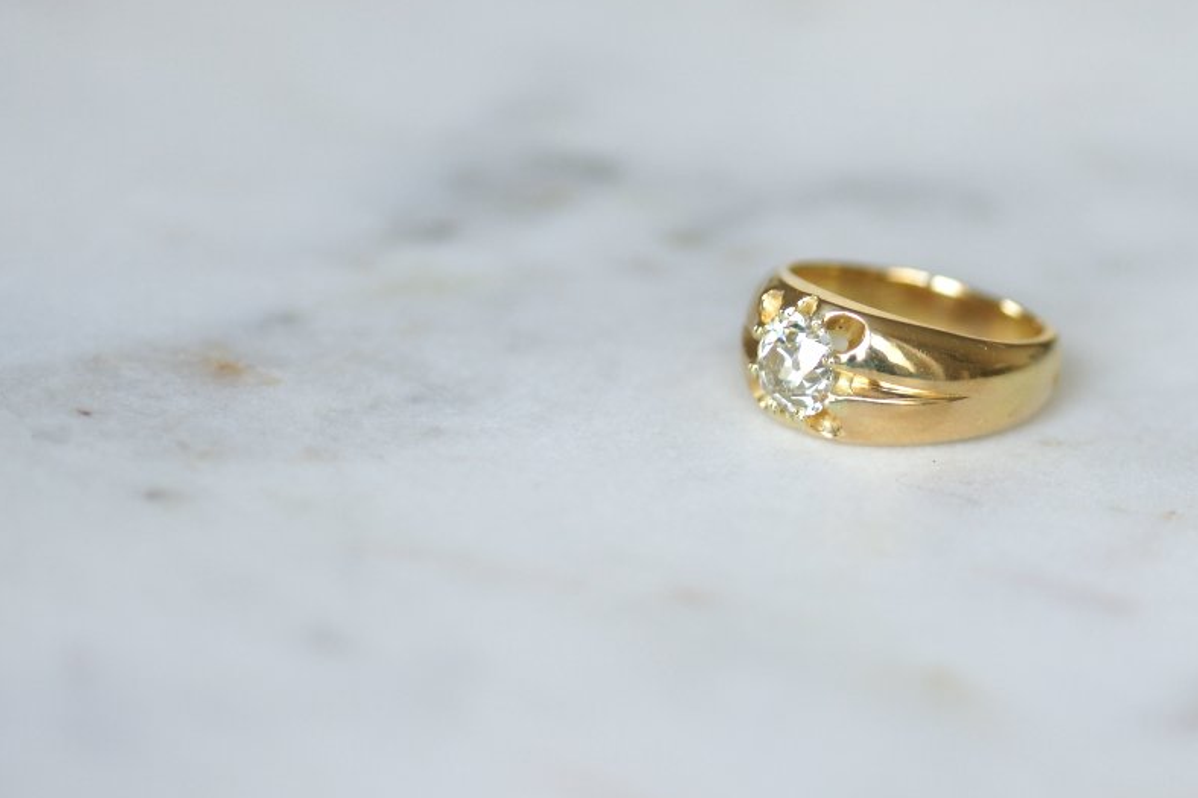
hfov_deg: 12.8
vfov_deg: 8.6
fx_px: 5323
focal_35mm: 160
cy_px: 350
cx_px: 883
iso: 200
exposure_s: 1/125
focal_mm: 70
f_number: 2.8
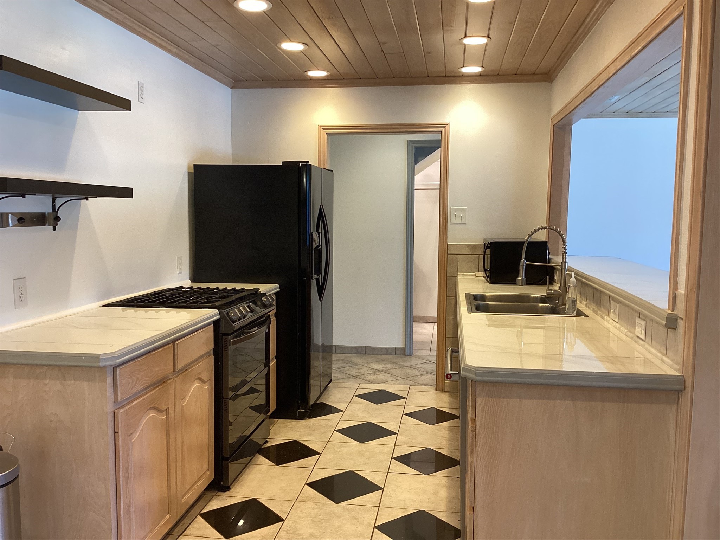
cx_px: 360
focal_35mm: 31
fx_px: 645
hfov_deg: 58.4
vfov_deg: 45.4
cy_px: 270
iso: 125
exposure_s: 1/60
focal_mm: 3.3
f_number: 2.4
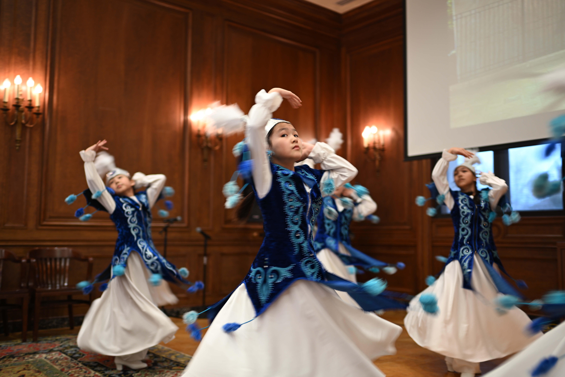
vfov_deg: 37.9
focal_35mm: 35
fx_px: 549
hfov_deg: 54.4
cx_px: 282
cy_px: 188
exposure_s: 1/40
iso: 100
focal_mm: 35
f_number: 1.6
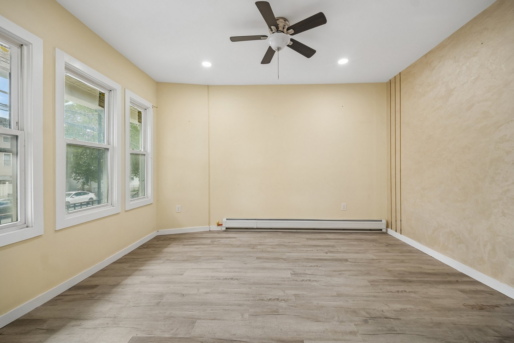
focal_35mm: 24
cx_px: 257
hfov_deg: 73.7
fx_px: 343
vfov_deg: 53.1
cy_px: 172
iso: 640
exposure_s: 1/60
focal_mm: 24
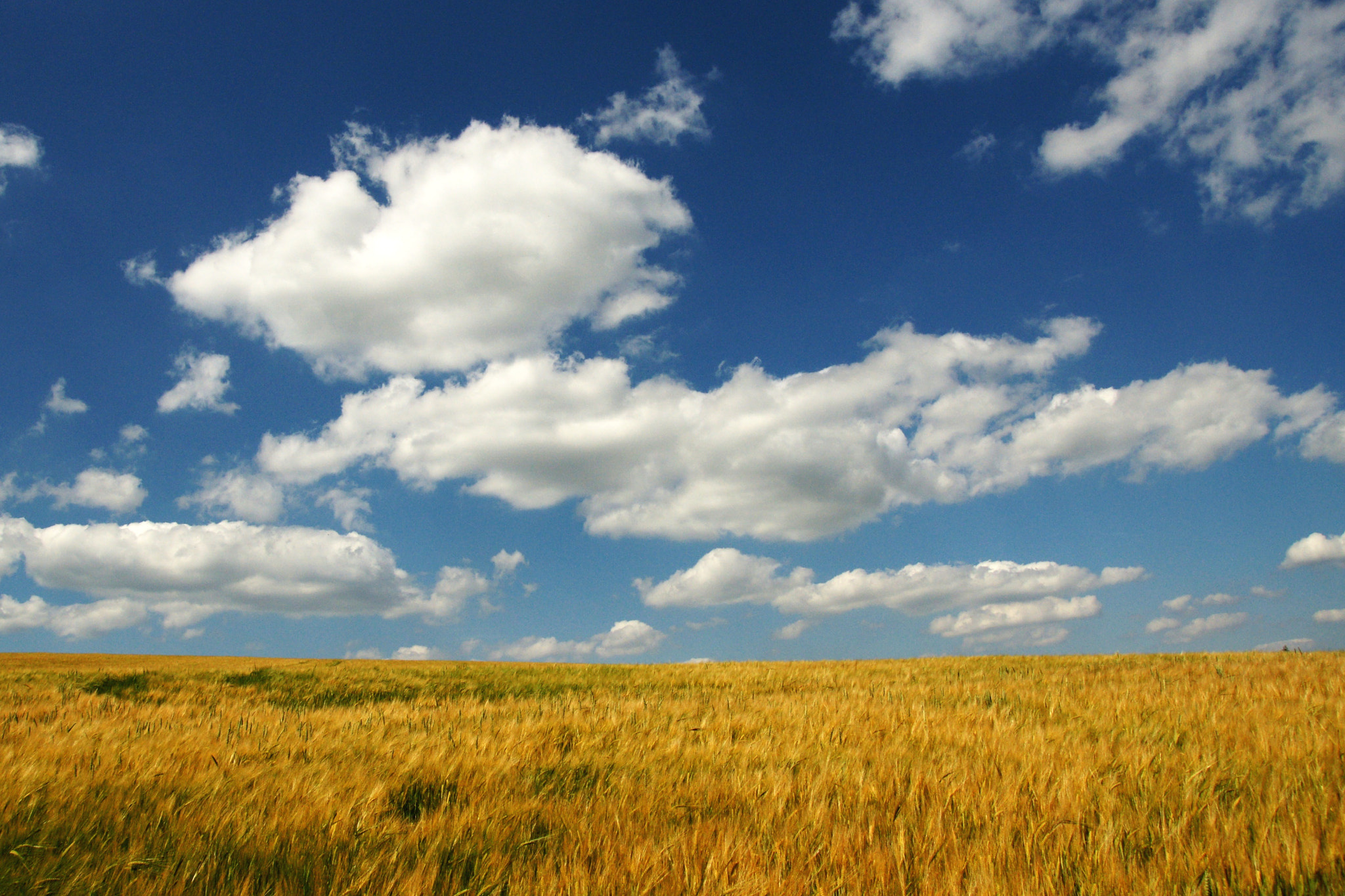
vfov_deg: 53.1
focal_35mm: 24
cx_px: 672
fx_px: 897
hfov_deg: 73.7
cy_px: 448
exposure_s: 1/4000
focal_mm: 16
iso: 400
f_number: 7.1
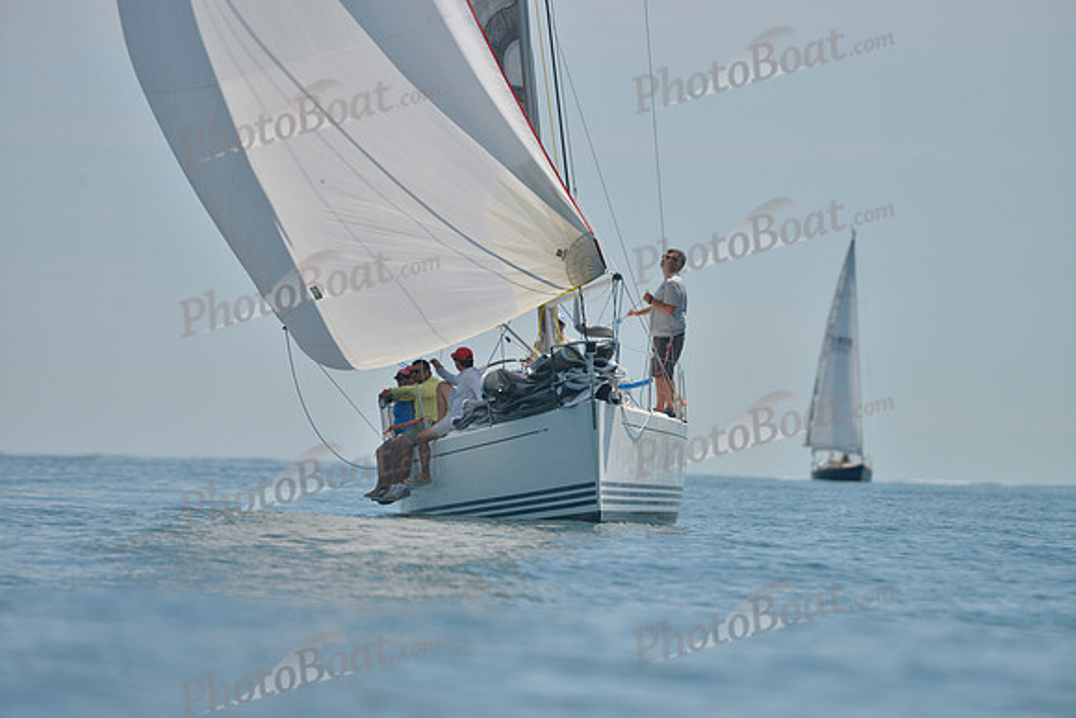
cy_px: 359
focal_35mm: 400
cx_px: 538
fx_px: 11958
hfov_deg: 5.2
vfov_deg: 3.4
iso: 280
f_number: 5.6
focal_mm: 400
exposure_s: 1/2500
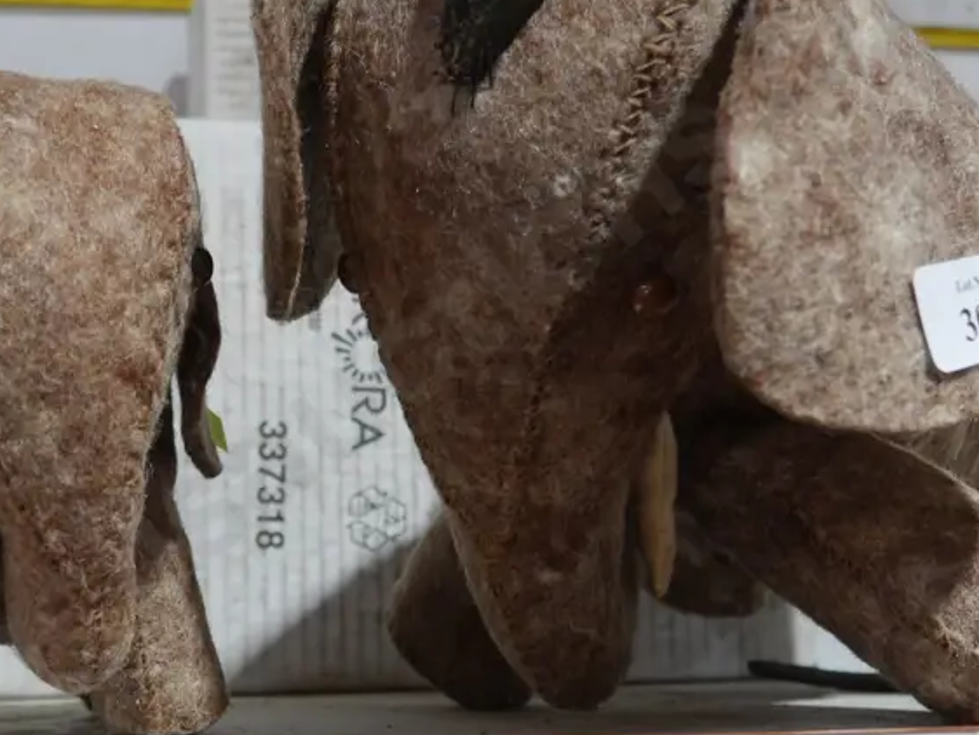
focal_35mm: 51
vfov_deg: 28.6
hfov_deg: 37.2
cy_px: 404
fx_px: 1443
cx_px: 352
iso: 500
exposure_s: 1/60
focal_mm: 14
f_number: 3.5
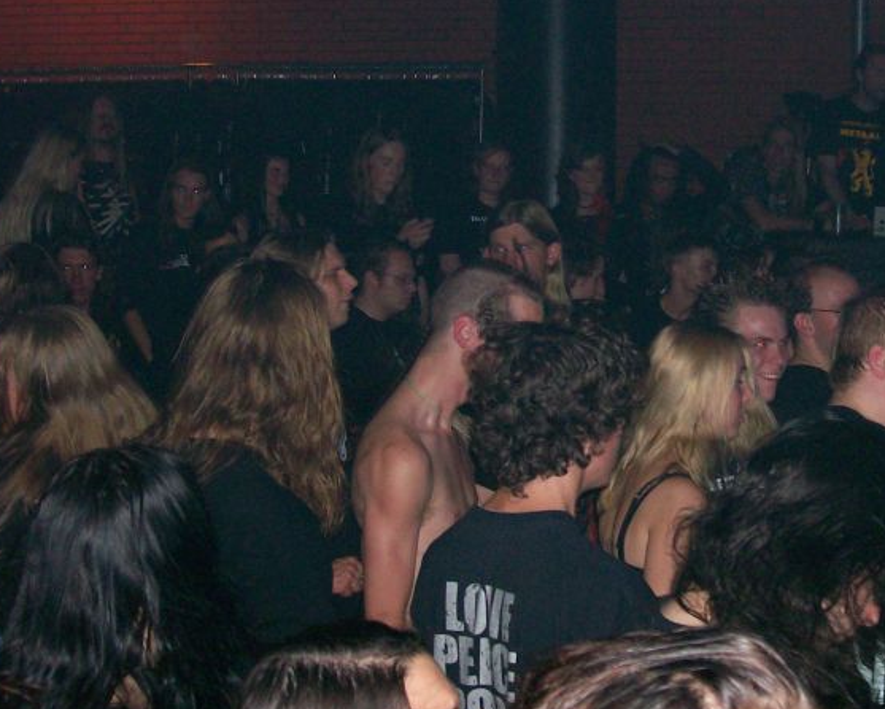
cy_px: 288
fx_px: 1651
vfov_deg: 24.2
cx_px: 561
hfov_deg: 29.9
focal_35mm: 63
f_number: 3
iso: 140
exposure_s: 1/73.1
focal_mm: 7.6
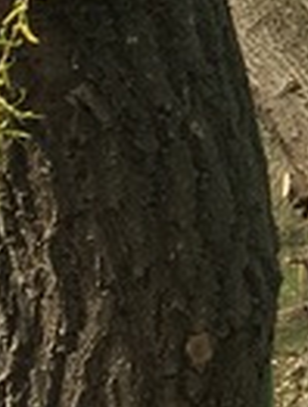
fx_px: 2668
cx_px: 946
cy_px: -230
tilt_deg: -6.6
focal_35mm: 226
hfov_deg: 6.1
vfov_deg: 8.5
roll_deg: -2.1
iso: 25
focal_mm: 4.15
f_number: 2.2
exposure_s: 1/1026
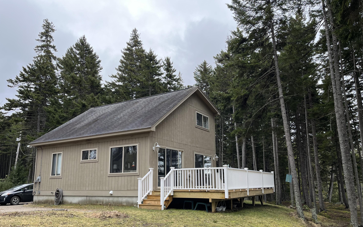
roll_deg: +0.4
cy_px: 133
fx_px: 277
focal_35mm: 28
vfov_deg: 44.4
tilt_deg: +9.7
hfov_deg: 66.5
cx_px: 183
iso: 50
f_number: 1.6
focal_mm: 5.1
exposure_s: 1/858
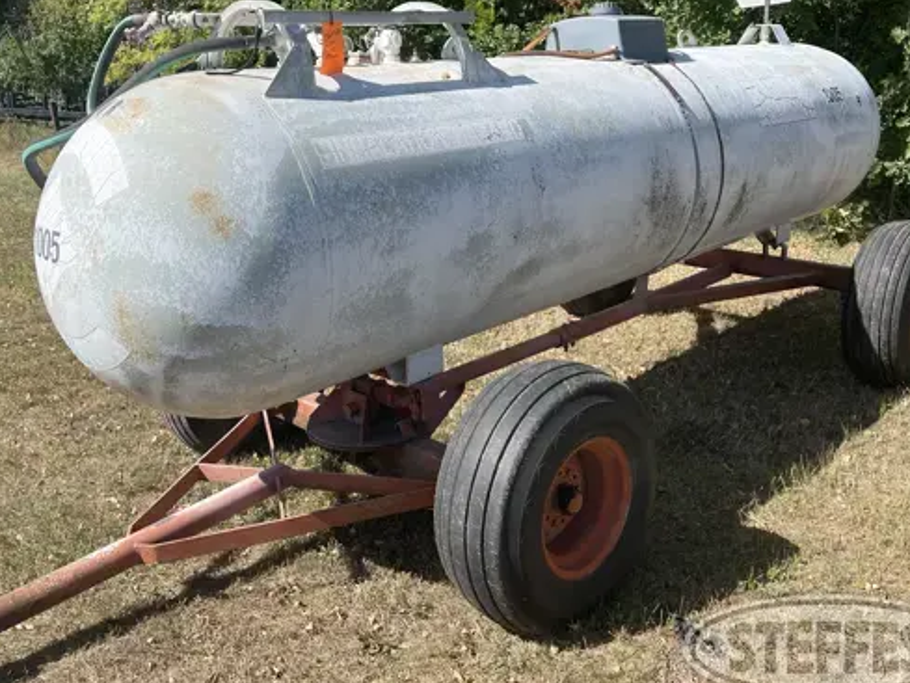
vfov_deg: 41.6
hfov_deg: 53.9
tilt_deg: -7.1
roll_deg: +1.3
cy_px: 275
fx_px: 894
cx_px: 417
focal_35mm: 34
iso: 32
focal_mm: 5.1
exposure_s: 1/2857
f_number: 1.6
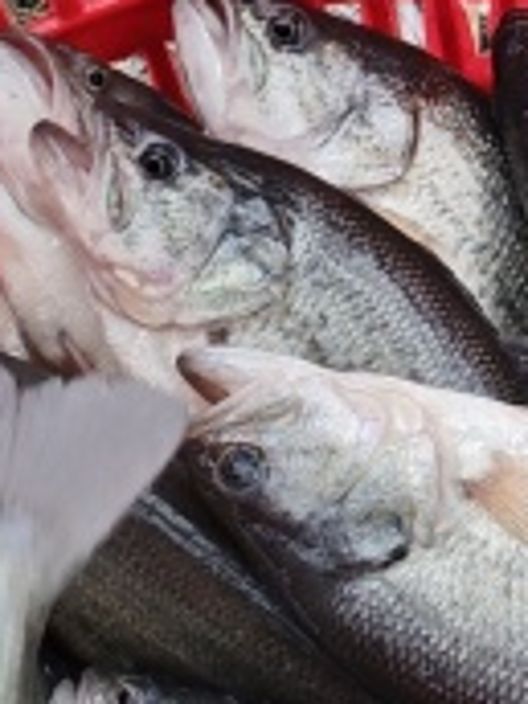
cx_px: 1011
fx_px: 3274
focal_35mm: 161
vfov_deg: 11.9
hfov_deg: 8.8
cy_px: -231
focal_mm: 4.94
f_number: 1.5
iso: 125
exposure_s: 1/200
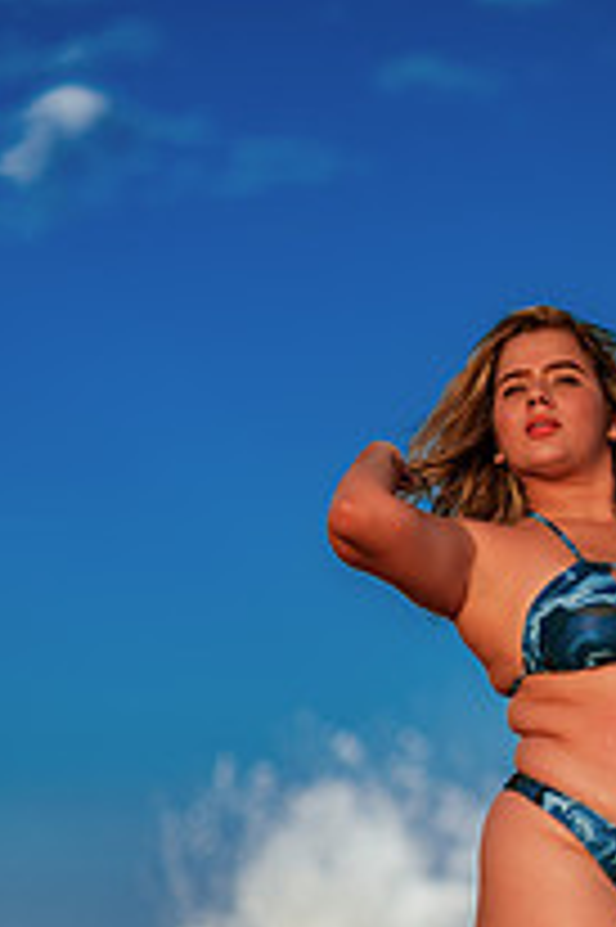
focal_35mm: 127
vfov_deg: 16.0
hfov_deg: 10.7
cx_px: 634
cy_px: 756
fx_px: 3265
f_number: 1.4
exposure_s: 1/8000
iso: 100
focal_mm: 58
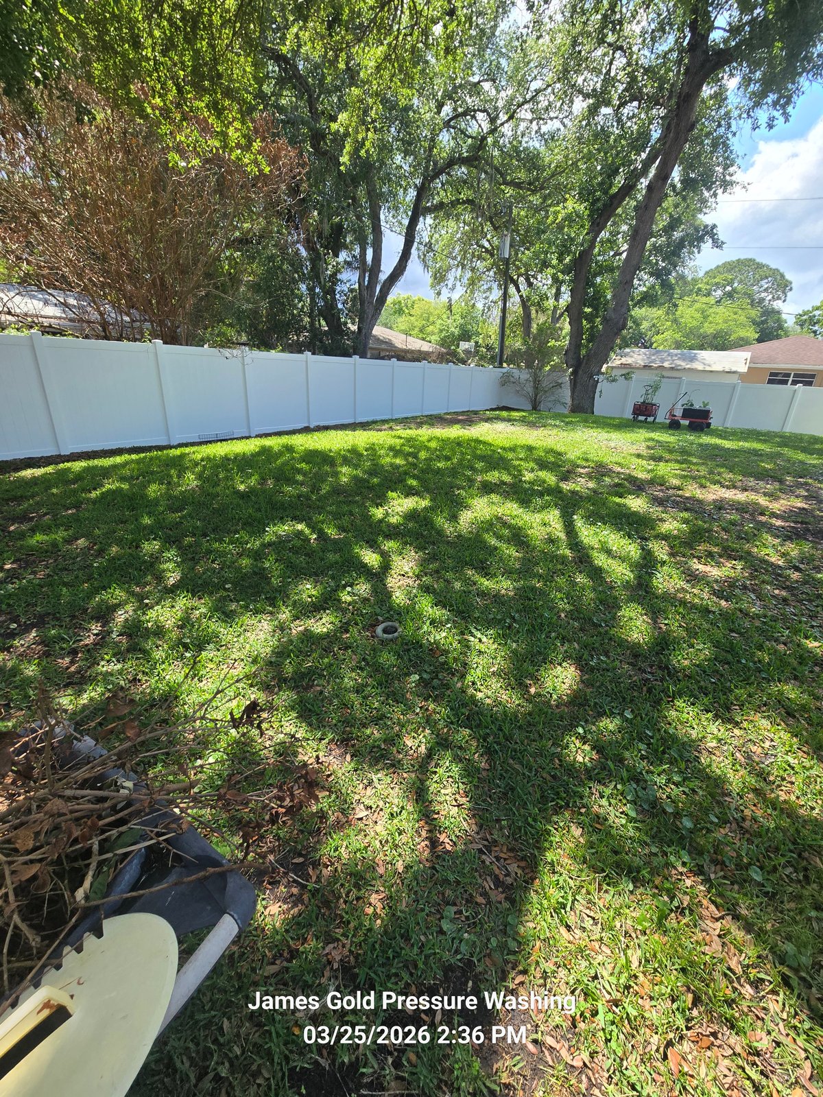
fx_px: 412
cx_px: 412
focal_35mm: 13
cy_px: 548
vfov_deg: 106.2
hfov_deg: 89.9
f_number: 2.2
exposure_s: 1/688
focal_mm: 2.2
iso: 50
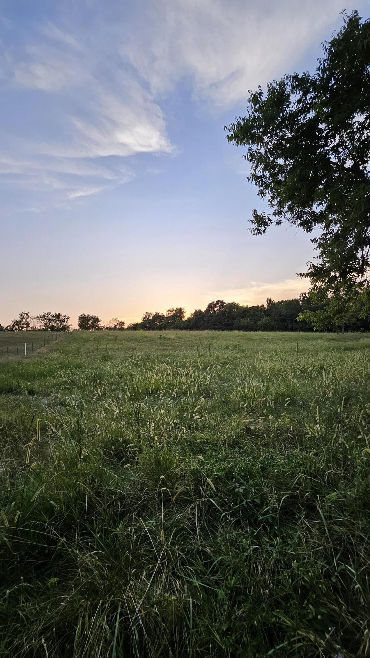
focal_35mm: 15
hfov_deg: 70.4
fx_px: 262
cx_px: 201
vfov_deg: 102.9
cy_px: 342
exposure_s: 1/225
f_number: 2.2
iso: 50
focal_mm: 1.74
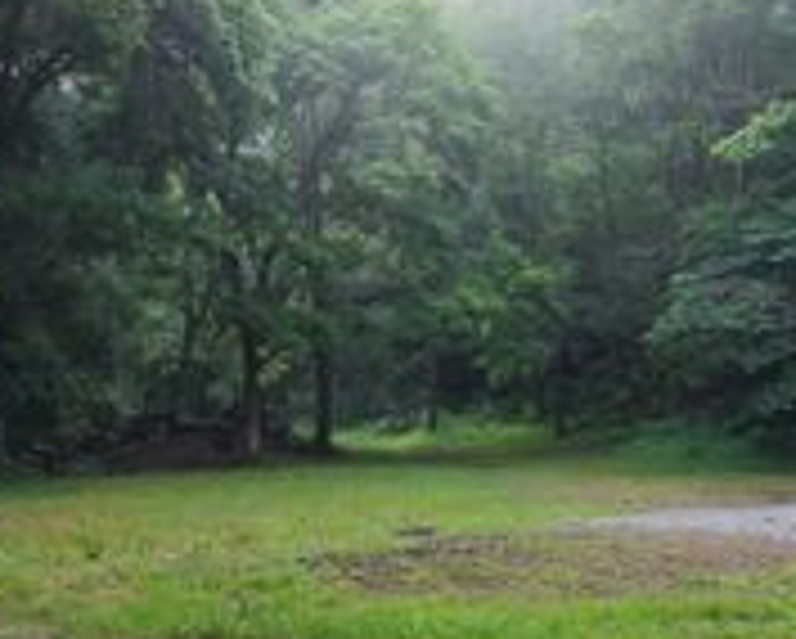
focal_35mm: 66
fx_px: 1557
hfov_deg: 25.4
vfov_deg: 22.6
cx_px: 985
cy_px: 569
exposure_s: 1/125
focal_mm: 8.67
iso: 100
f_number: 1.8
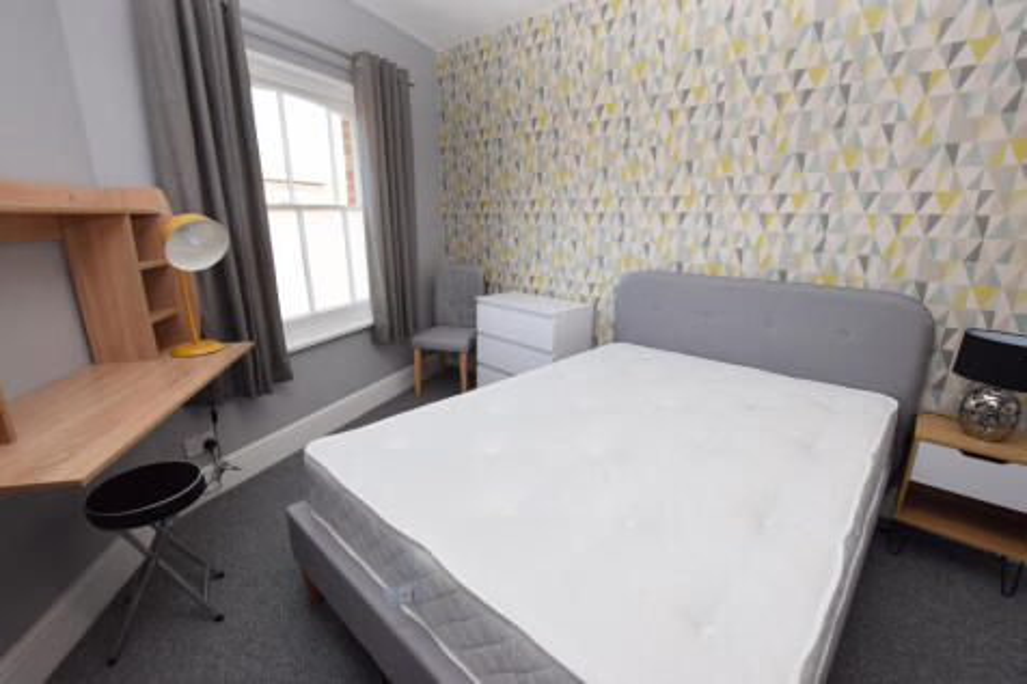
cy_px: 342
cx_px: 514
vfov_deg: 77.3
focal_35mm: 15
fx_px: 428
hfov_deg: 100.4
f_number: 5.6
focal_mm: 10
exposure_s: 1/125
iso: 320
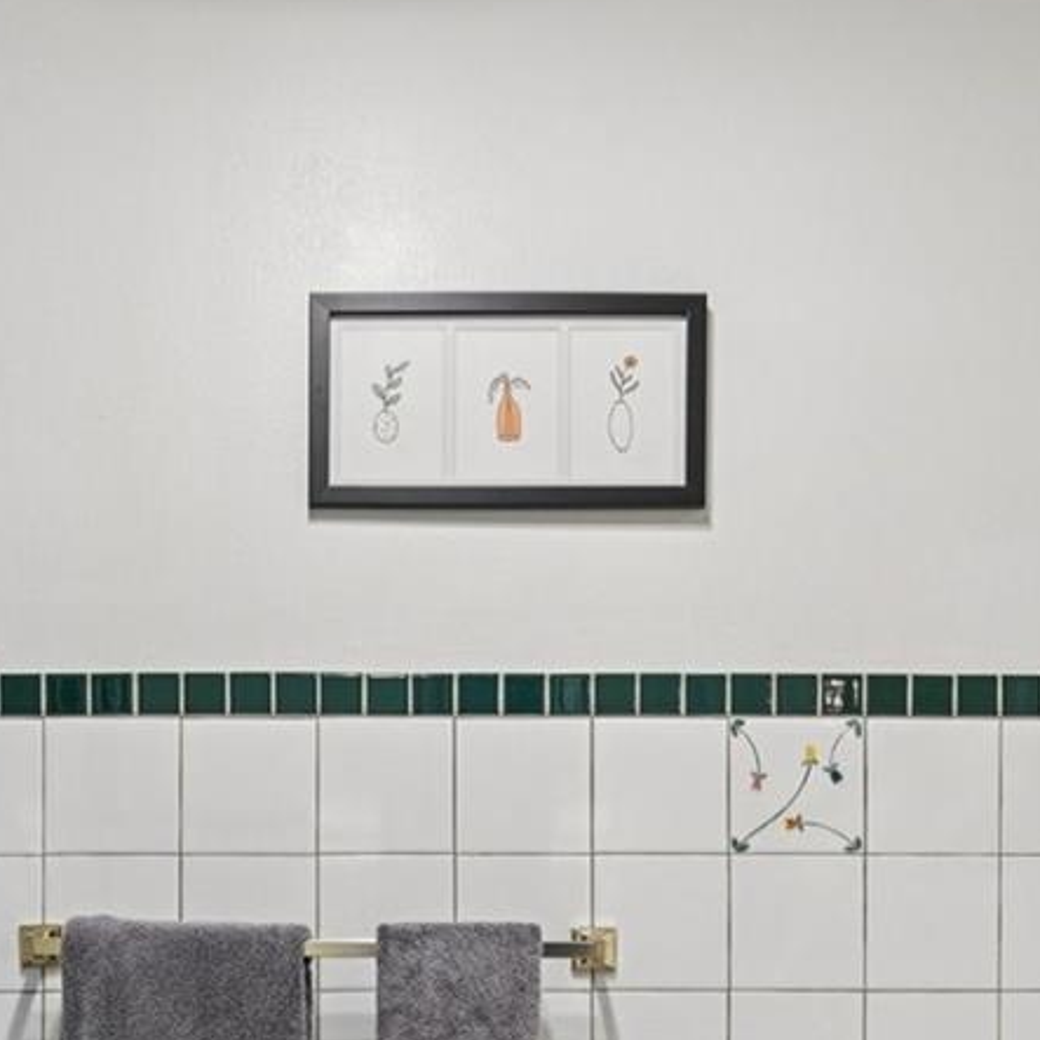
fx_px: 1462
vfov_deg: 36.9
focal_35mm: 43
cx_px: 380
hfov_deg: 38.9
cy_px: 916
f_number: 7.1
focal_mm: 14
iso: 400
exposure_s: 1/10
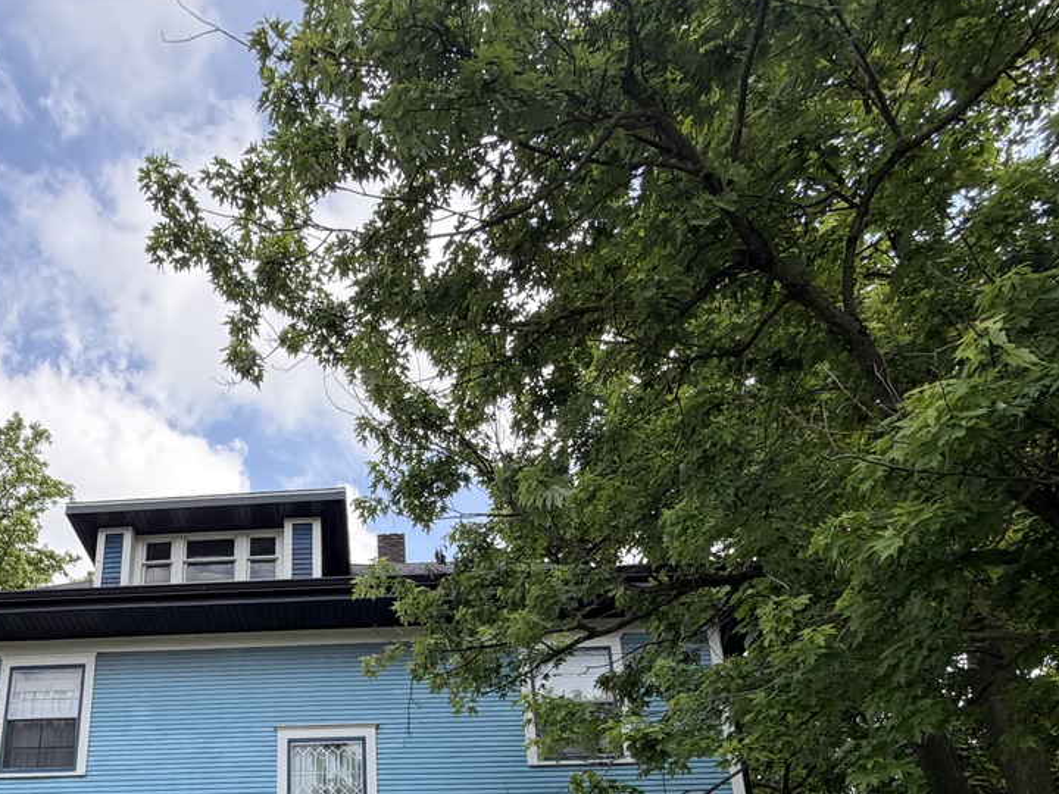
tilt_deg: +18.5
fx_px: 857
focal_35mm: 28
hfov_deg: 61.0
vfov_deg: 43.0
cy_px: 788
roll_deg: +0.4
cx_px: 309
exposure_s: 1/502
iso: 50
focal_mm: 2.22
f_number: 2.2
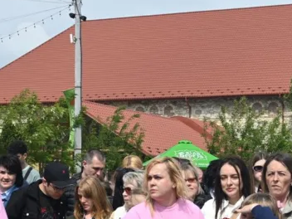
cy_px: 184
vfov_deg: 15.4
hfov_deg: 20.6
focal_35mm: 95
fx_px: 801
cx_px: 166
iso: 100
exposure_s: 1/400
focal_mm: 34
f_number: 7.1
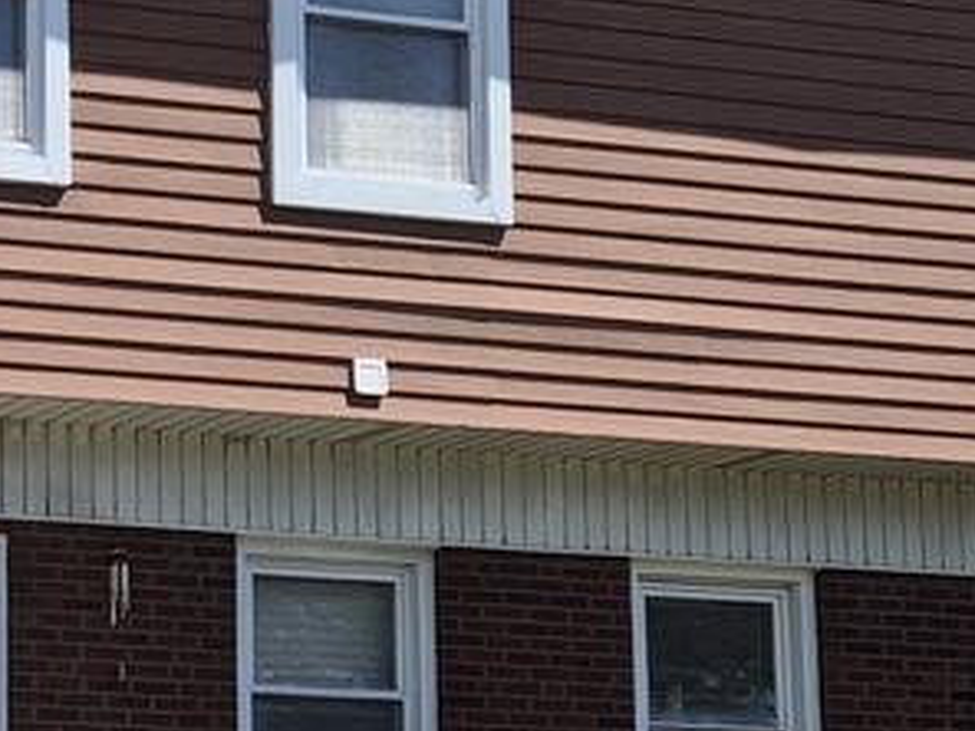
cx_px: -306
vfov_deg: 13.1
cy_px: 642
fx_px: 3155
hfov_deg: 16.6
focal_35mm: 112
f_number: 1.8
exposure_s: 1/1667
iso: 25
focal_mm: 5.4
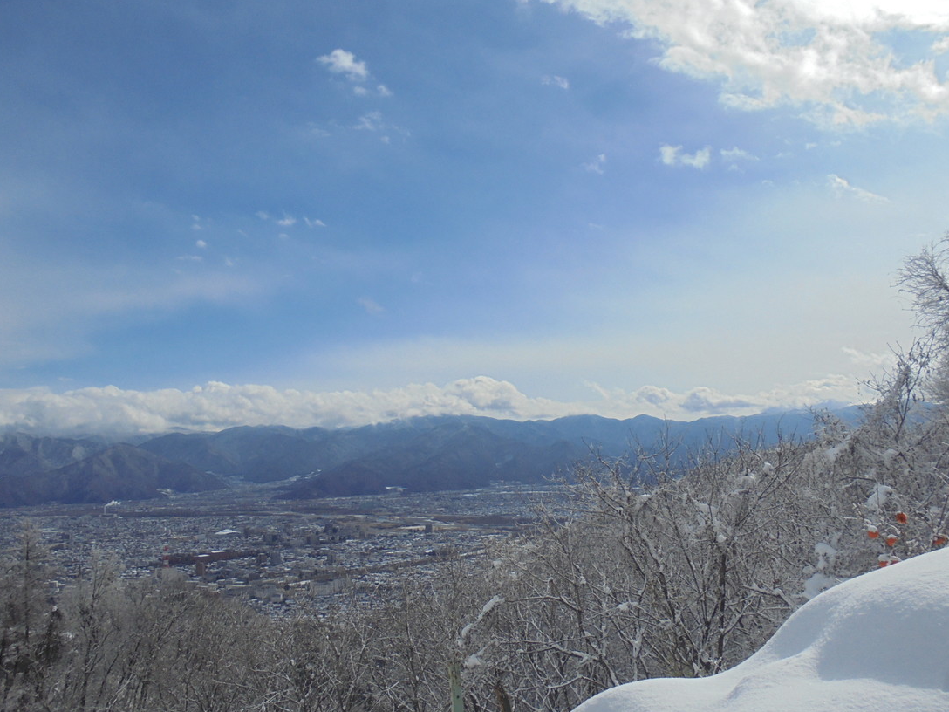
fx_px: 877
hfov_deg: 56.8
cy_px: 366
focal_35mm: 32
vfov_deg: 44.2
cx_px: 455
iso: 100
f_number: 11.8
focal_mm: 5.3
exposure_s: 1/320
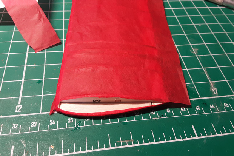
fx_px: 188
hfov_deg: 63.7
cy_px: 85
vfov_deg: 44.9
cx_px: 117
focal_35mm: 29
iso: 160
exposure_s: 1/40
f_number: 1.9
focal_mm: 2.91
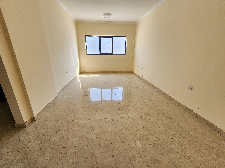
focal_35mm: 13
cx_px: 112
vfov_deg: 89.9
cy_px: 84
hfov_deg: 106.2
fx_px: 84
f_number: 2.2
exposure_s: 1/120
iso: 100
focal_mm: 2.2
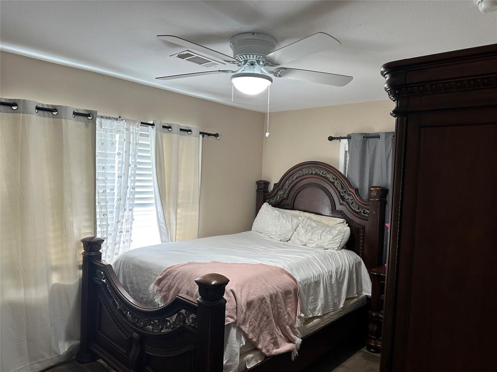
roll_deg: -2.5
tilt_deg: -1.1
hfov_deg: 71.6
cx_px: 248
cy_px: 186
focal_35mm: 24
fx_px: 345
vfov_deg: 56.8
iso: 125
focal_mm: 6.86
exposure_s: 1/60
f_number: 1.78
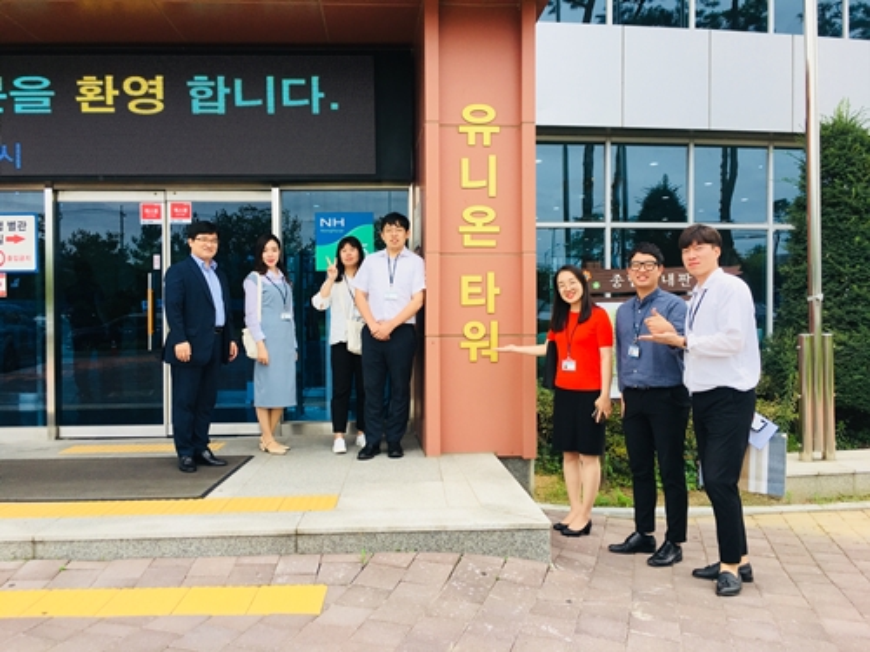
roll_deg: +0.3
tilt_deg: -1.1
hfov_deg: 61.7
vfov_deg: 48.2
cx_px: 435
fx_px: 729
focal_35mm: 29
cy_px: 326
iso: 25
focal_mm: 4.15
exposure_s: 1/596
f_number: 2.2
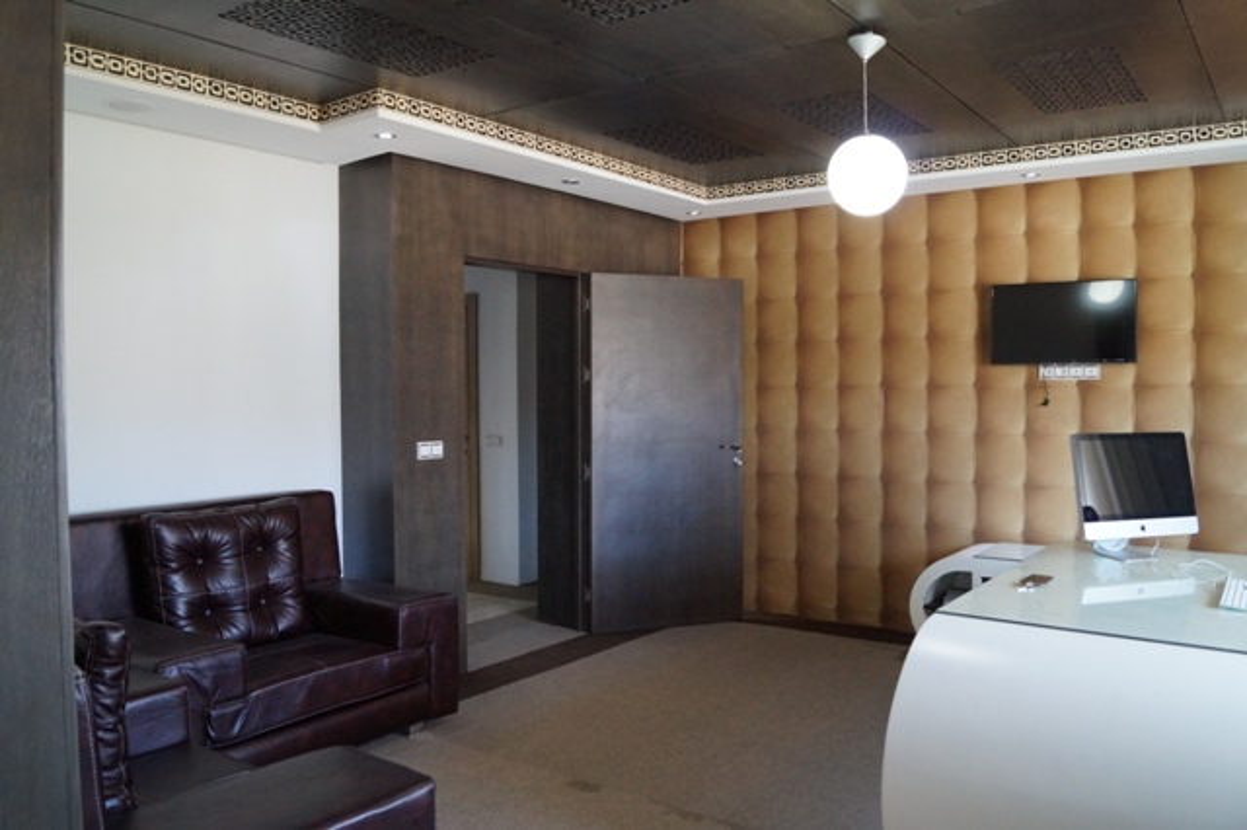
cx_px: 624
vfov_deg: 47.9
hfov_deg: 67.4
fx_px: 935
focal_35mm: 27
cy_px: 415
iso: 1600
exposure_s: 1/160
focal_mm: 18
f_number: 4
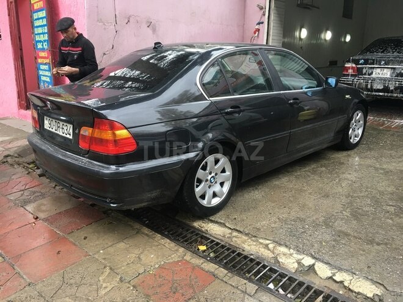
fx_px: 338
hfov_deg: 61.7
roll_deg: -1.1
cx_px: 202
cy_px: 151
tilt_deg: -15.9
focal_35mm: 29
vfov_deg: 48.2
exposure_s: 1/33
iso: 50
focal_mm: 4.15
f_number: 2.2
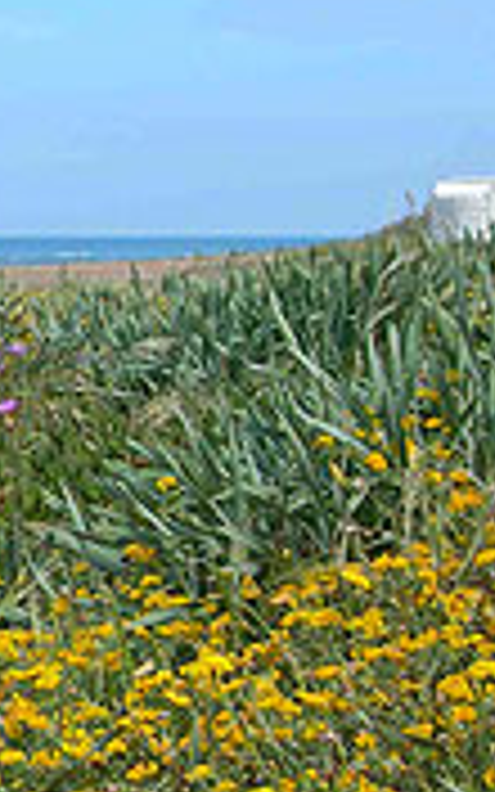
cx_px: -351
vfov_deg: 18.8
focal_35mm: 111
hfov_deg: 11.1
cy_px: 410
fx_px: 2396
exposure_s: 1/340
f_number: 4.9
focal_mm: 8.5
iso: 50
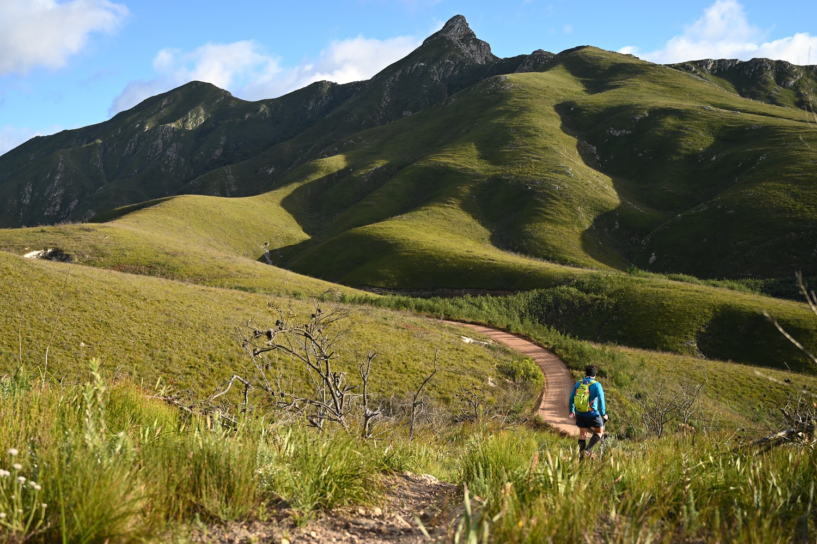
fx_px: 816
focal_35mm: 36
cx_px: 408
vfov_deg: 36.8
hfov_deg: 53.2
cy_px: 272
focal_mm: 36
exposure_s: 1/400
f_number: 4
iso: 100
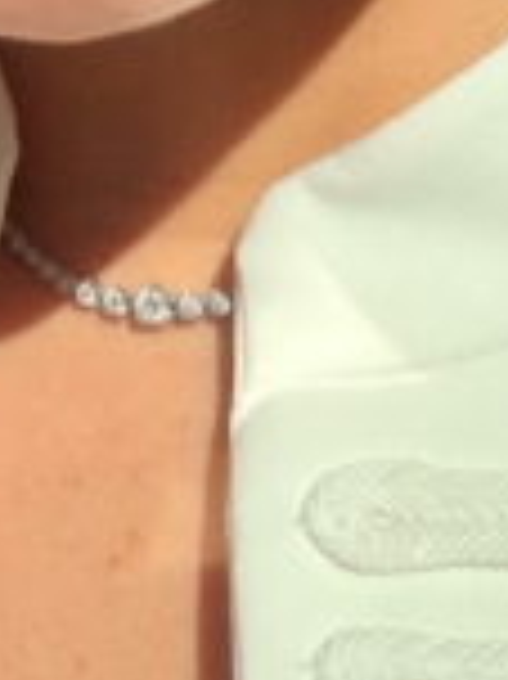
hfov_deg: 12.4
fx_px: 2312
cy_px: -471
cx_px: -11
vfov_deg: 14.9
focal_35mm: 118
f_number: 1.9
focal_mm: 2.71
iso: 40
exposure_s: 1/1381
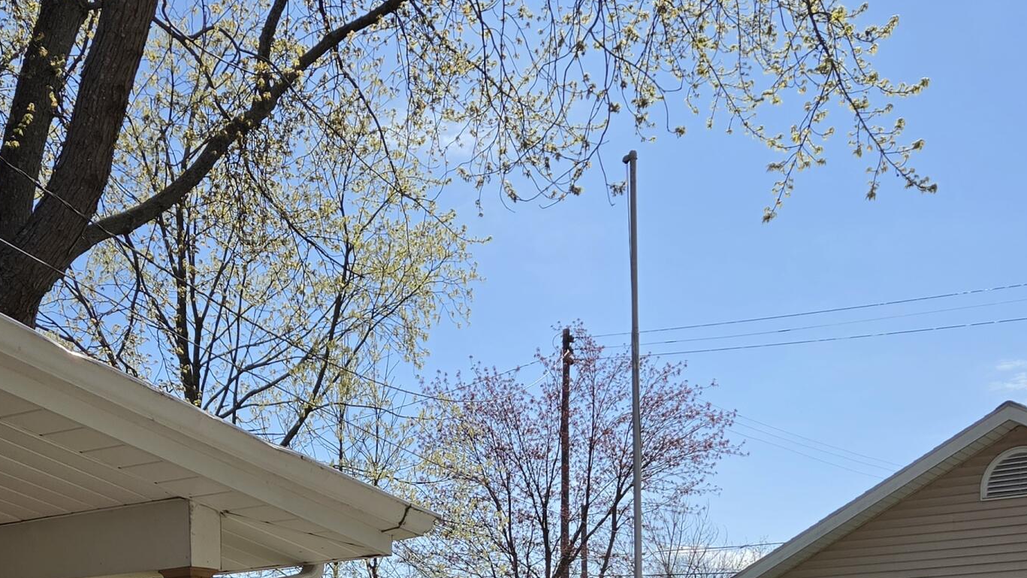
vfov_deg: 19.7
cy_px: 791
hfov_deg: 37.8
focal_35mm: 55
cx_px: 493
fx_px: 1498
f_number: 1.8
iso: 80
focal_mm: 5.4
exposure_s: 1/5061
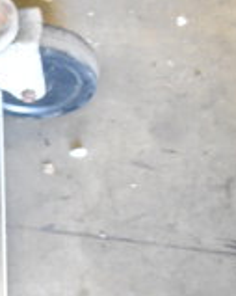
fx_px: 944
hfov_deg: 11.8
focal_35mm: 108
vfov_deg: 17.8
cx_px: -318
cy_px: 168
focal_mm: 20
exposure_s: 1/30
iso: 2200
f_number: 3.8
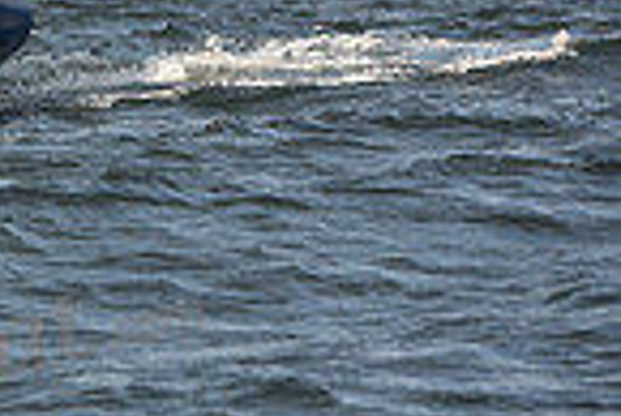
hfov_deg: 5.0
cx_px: -617
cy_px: -225
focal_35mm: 407
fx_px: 7028
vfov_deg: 3.4
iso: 250
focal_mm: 102
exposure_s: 1/640
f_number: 5
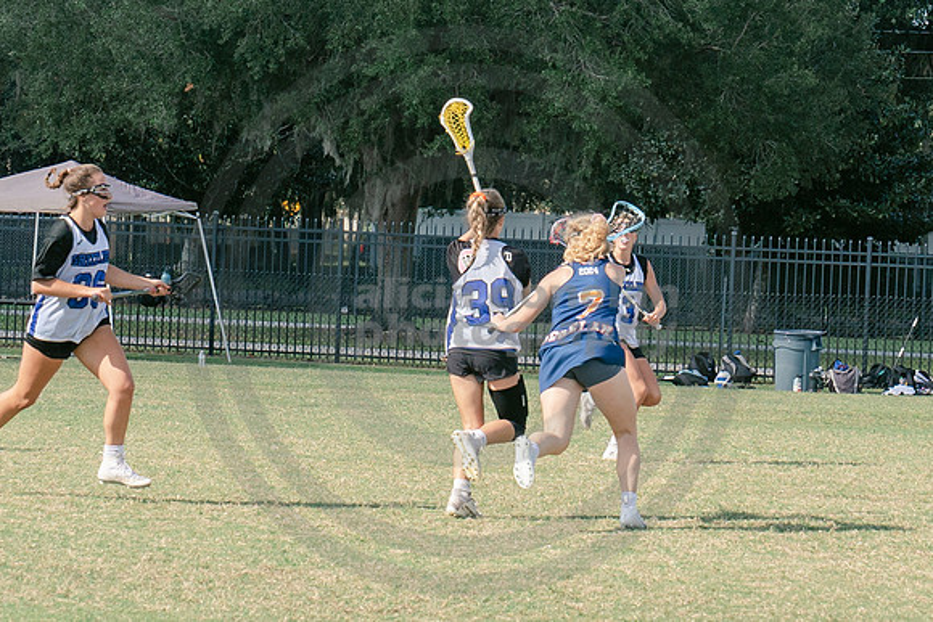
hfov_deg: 9.3
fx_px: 5753
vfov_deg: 6.2
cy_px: 319
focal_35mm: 222
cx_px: 519
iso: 250
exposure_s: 1/800
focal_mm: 70
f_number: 5.6
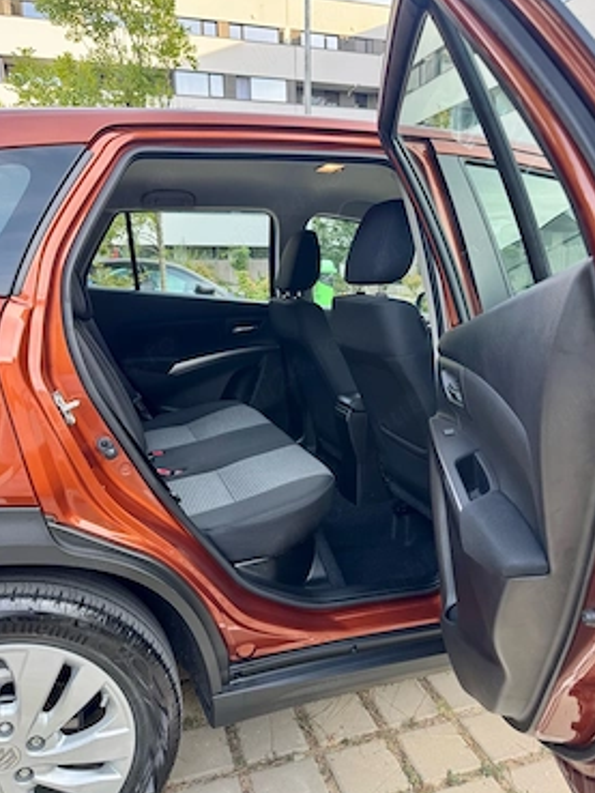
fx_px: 596
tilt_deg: -13.0
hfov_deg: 53.1
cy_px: 413
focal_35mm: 26
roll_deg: +0.7
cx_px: 316
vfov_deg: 67.3
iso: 80
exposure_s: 1/128
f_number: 1.78
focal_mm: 6.76
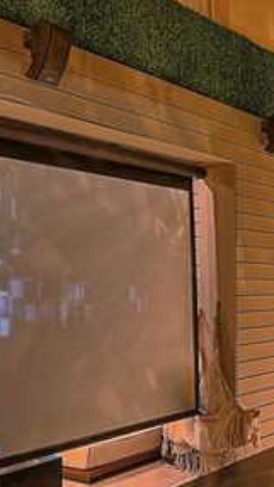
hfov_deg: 24.4
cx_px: 317
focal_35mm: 45
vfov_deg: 45.3
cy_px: 278
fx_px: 581
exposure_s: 1
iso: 250
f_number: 9
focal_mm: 12
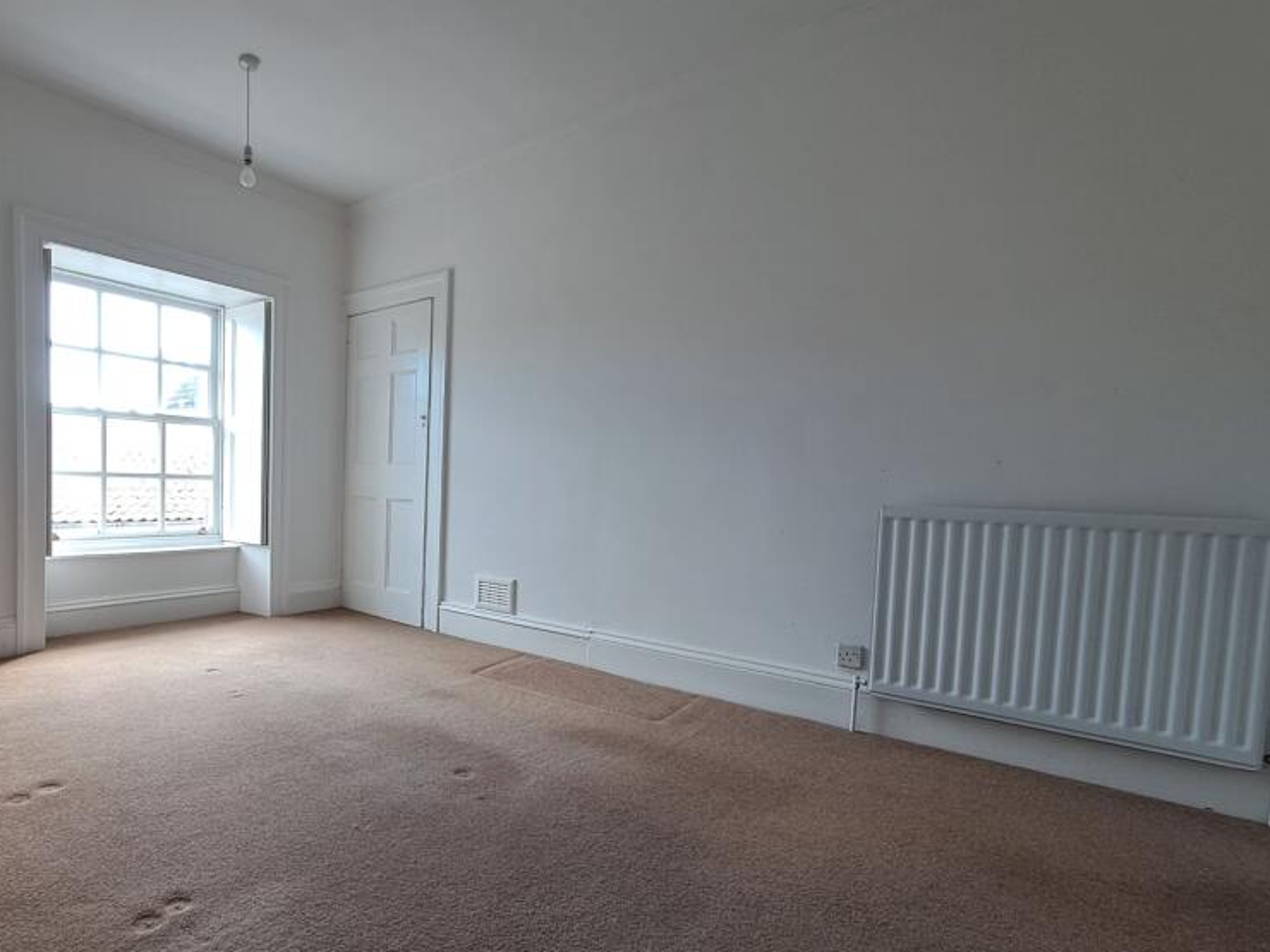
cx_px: 455
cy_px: 511
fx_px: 660
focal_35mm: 18
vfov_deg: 71.5
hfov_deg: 85.5
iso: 50
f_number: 2.2
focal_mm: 1.42
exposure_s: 1/50
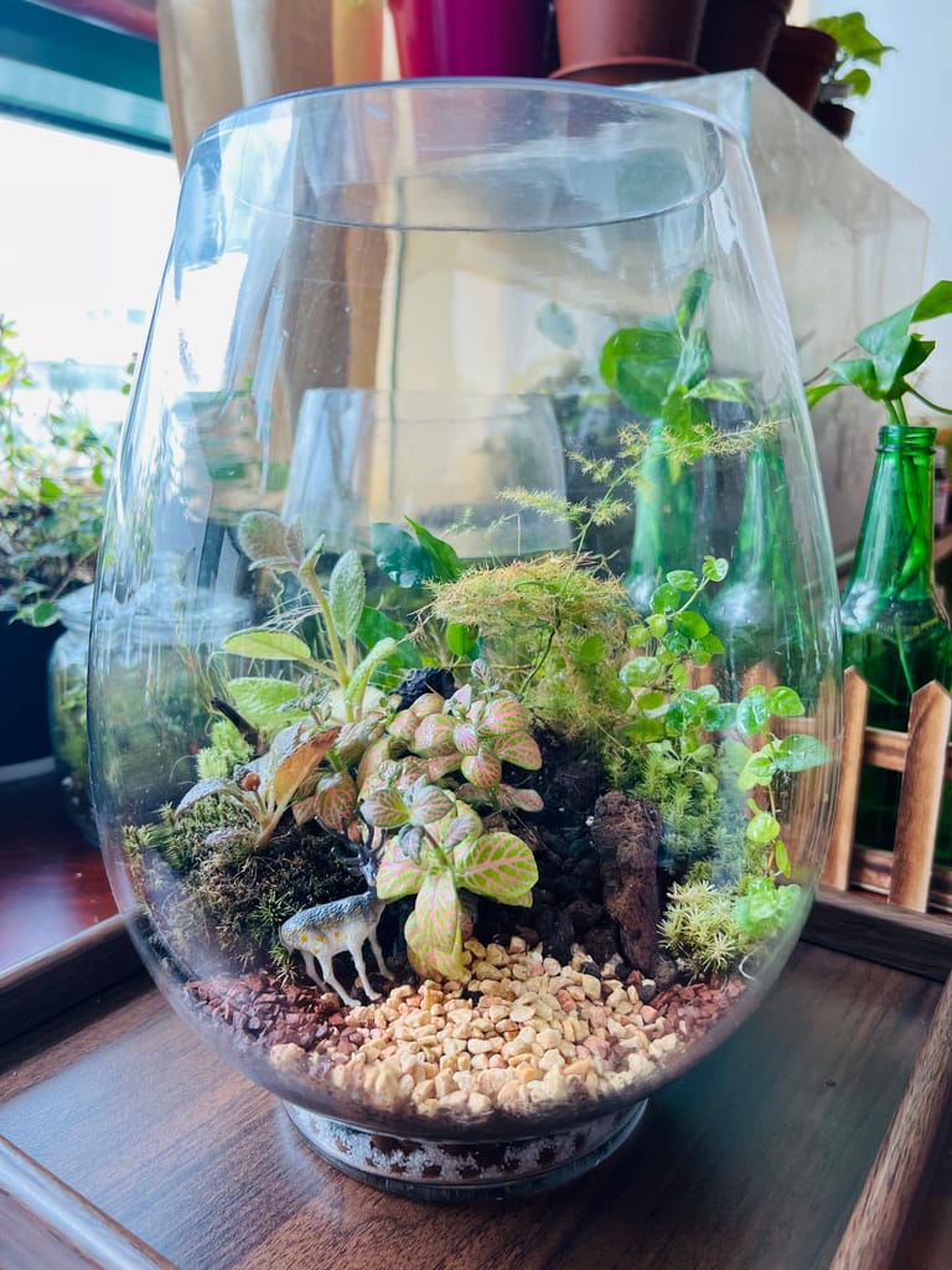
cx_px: 476
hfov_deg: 53.1
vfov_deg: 67.3
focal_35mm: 26
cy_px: 635
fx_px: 953
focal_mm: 5.7
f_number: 1.5
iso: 32
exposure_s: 1/100
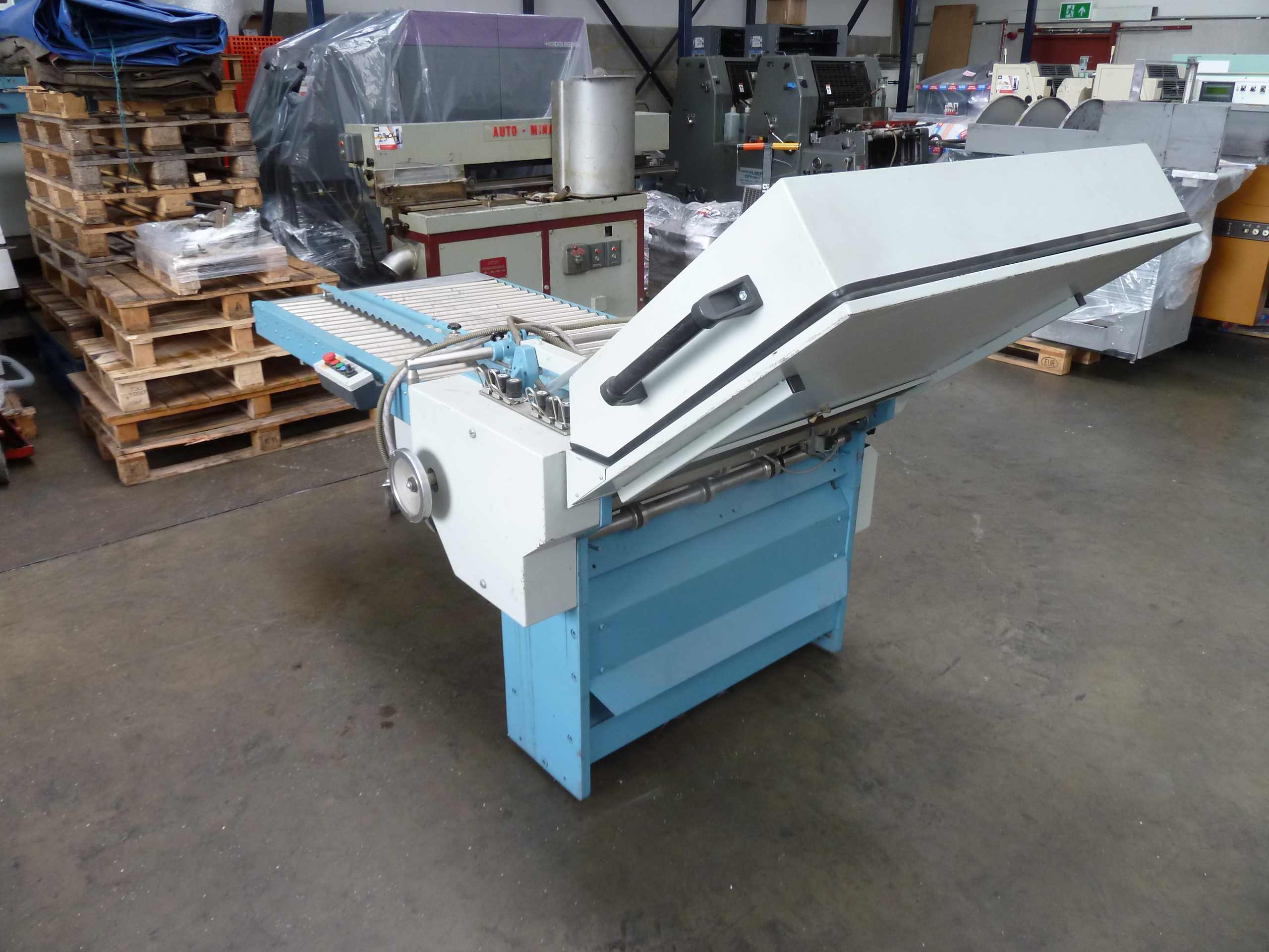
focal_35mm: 25
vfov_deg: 54.9
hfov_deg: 69.4
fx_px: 916
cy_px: 476
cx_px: 634
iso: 160
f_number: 3.3
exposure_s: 1/30
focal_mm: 4.1
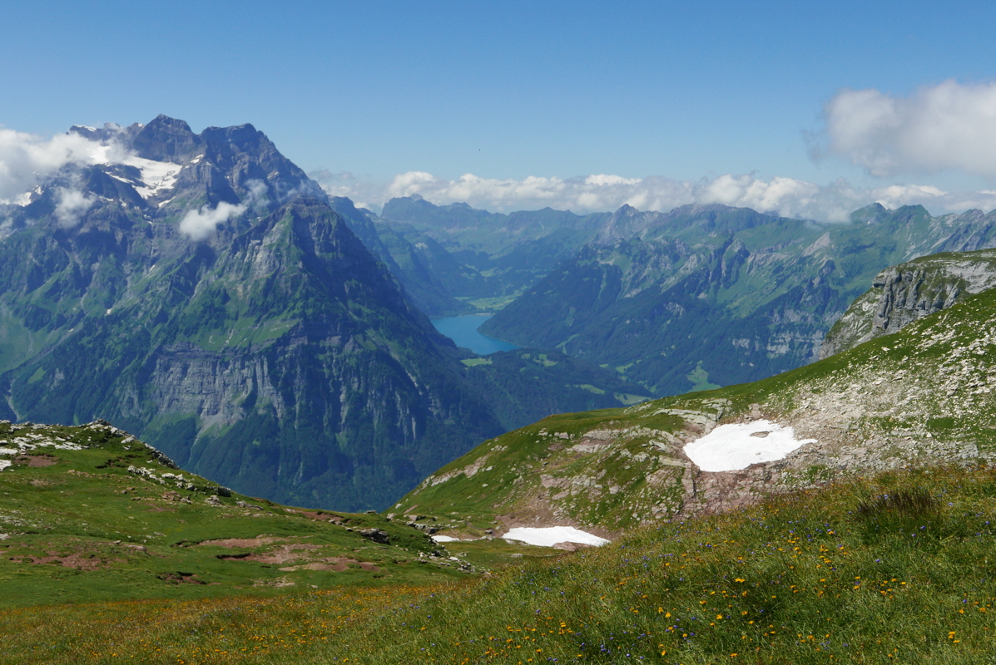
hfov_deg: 44.5
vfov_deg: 30.6
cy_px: 332
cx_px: 498
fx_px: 1218
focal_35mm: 44
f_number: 5.6
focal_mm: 19.9
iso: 200
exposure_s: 1/1000
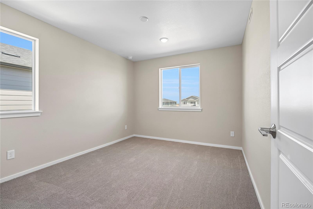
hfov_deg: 96.7
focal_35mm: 16
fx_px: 139
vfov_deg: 73.8
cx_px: 156
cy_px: 104
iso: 200
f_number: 8
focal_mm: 16
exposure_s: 1/2
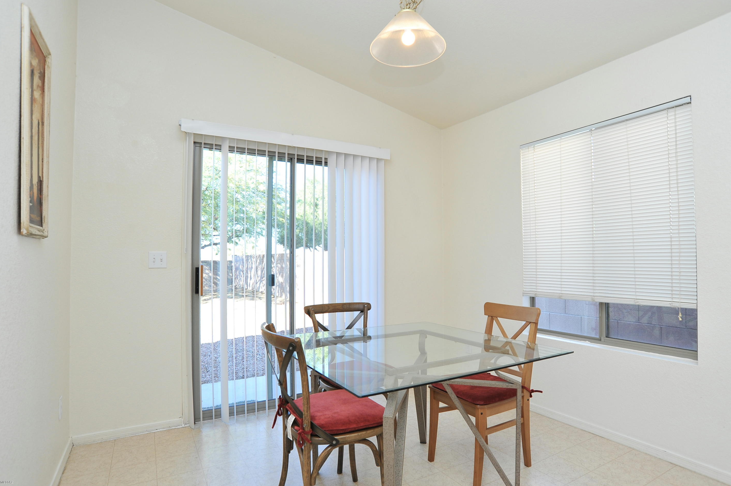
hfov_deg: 86.9
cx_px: 375
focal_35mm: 19
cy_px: 242
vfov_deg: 64.5
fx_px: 386
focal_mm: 18
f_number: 7.1
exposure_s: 1/80
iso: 640
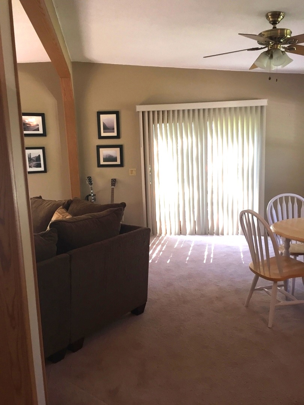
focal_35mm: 29
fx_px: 340
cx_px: 152
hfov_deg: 48.2
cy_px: 202
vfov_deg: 61.7
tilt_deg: -9.6
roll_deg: +1.9
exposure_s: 1/30
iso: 80
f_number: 2.2
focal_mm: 4.15
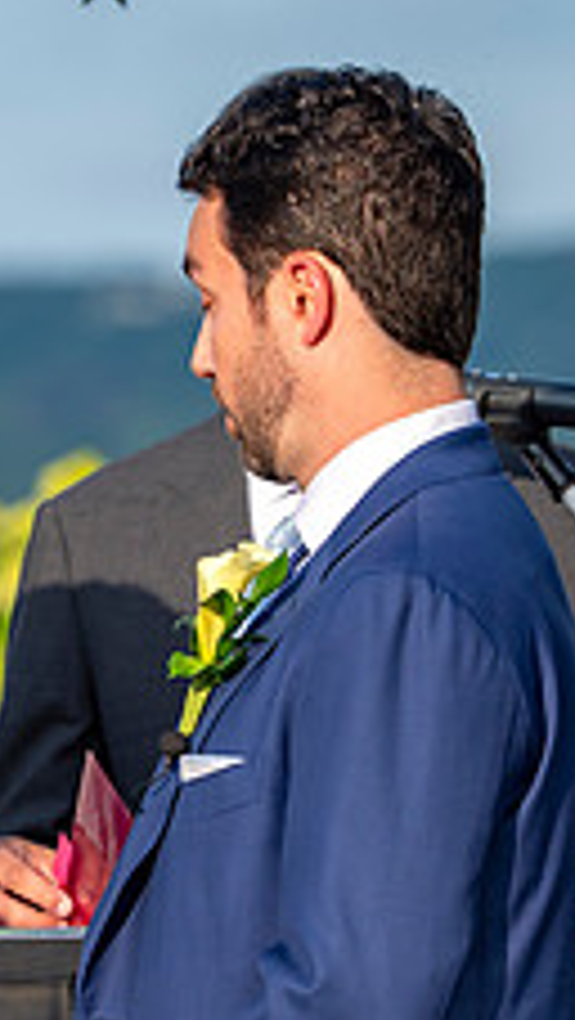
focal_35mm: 480
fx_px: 12986
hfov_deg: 2.5
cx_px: 31
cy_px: 564
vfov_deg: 4.5
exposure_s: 1/1000
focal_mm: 170
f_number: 4.5
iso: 160
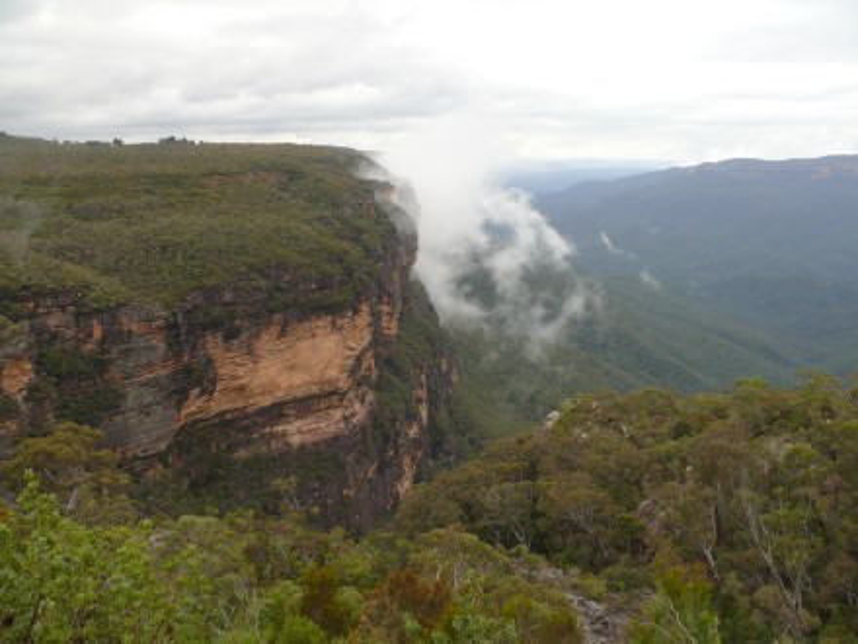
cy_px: 322
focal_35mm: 35
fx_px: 868
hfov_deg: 52.6
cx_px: 429
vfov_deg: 40.7
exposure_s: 1/160
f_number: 4
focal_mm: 7.4
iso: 100
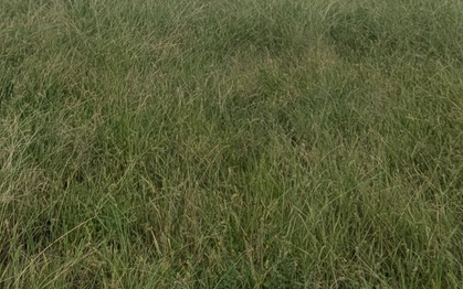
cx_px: -7
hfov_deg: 35.5
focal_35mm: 51
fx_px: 644
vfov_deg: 23.0
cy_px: -69
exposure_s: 1/1605
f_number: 2.2
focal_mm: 1.83
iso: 50
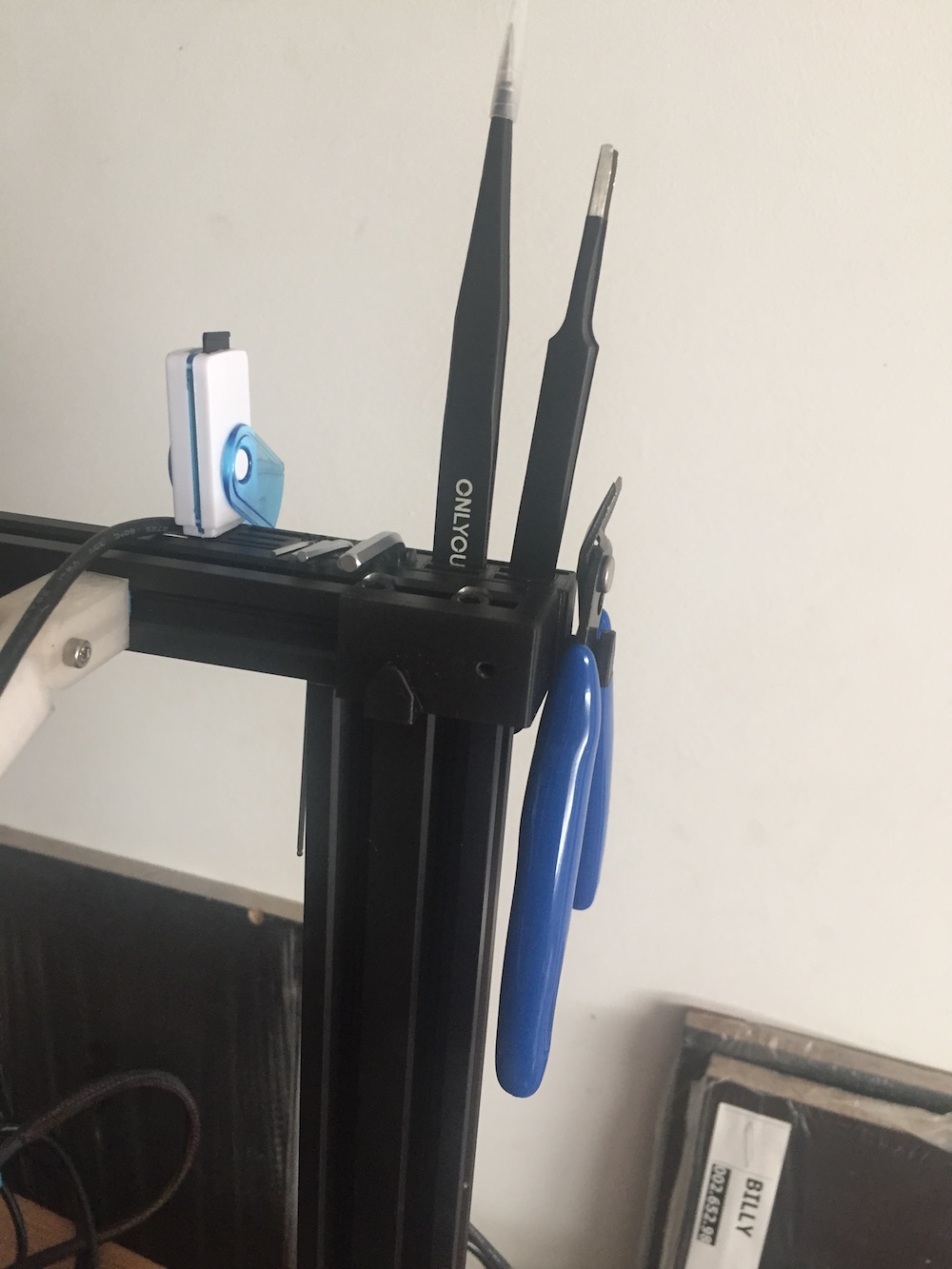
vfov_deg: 61.7
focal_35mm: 29
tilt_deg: -21.8
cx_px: 476
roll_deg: -5.4
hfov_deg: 48.2
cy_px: 634
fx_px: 1063
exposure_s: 1/33
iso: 160
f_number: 2.2
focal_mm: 4.15
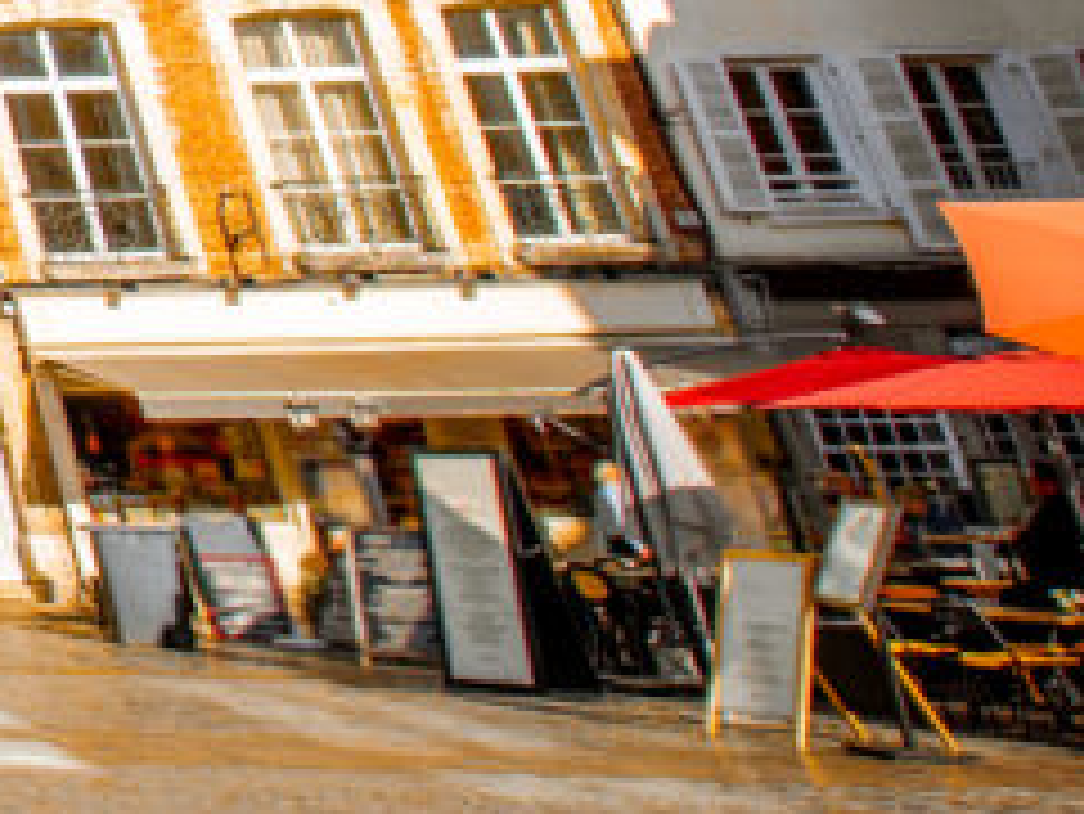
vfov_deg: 19.0
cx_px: -1192
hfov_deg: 17.7
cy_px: -438
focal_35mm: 67
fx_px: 2099
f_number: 5.6
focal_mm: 14
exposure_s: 1/400
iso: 100
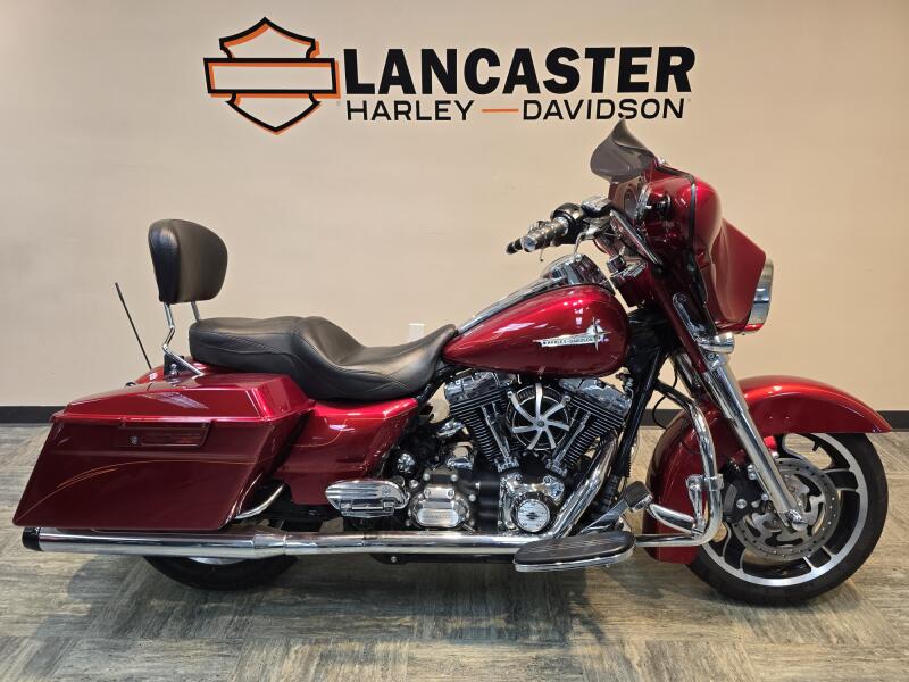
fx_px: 604
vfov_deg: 58.9
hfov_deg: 73.9
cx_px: 454
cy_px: 341
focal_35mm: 23
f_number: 1.7
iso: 160
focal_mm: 6.3
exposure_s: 1/120
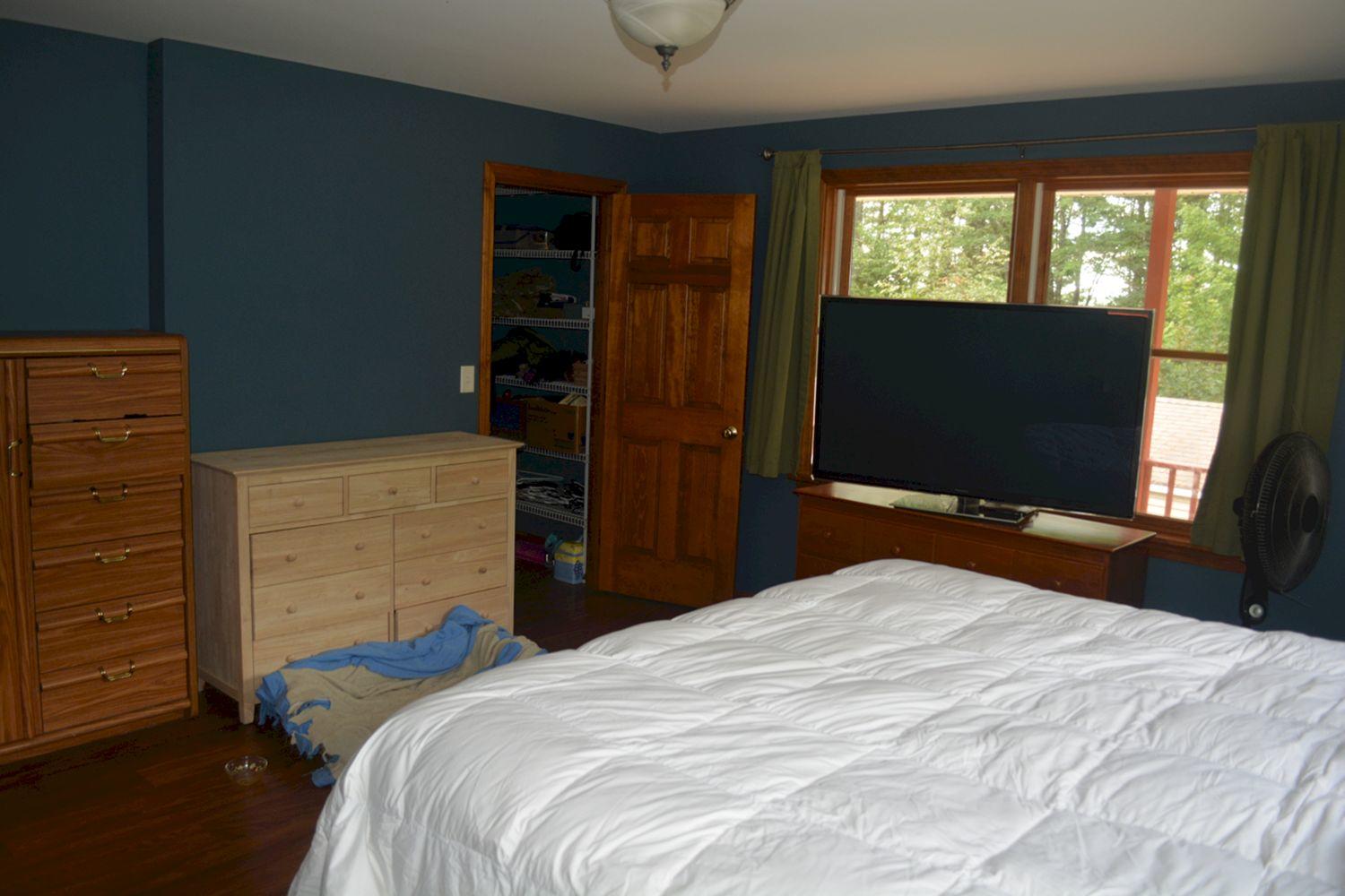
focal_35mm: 27
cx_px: 672
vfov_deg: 47.9
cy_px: 448
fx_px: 1009
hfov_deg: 67.4
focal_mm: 18
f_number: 3.5
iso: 400
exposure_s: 1/60
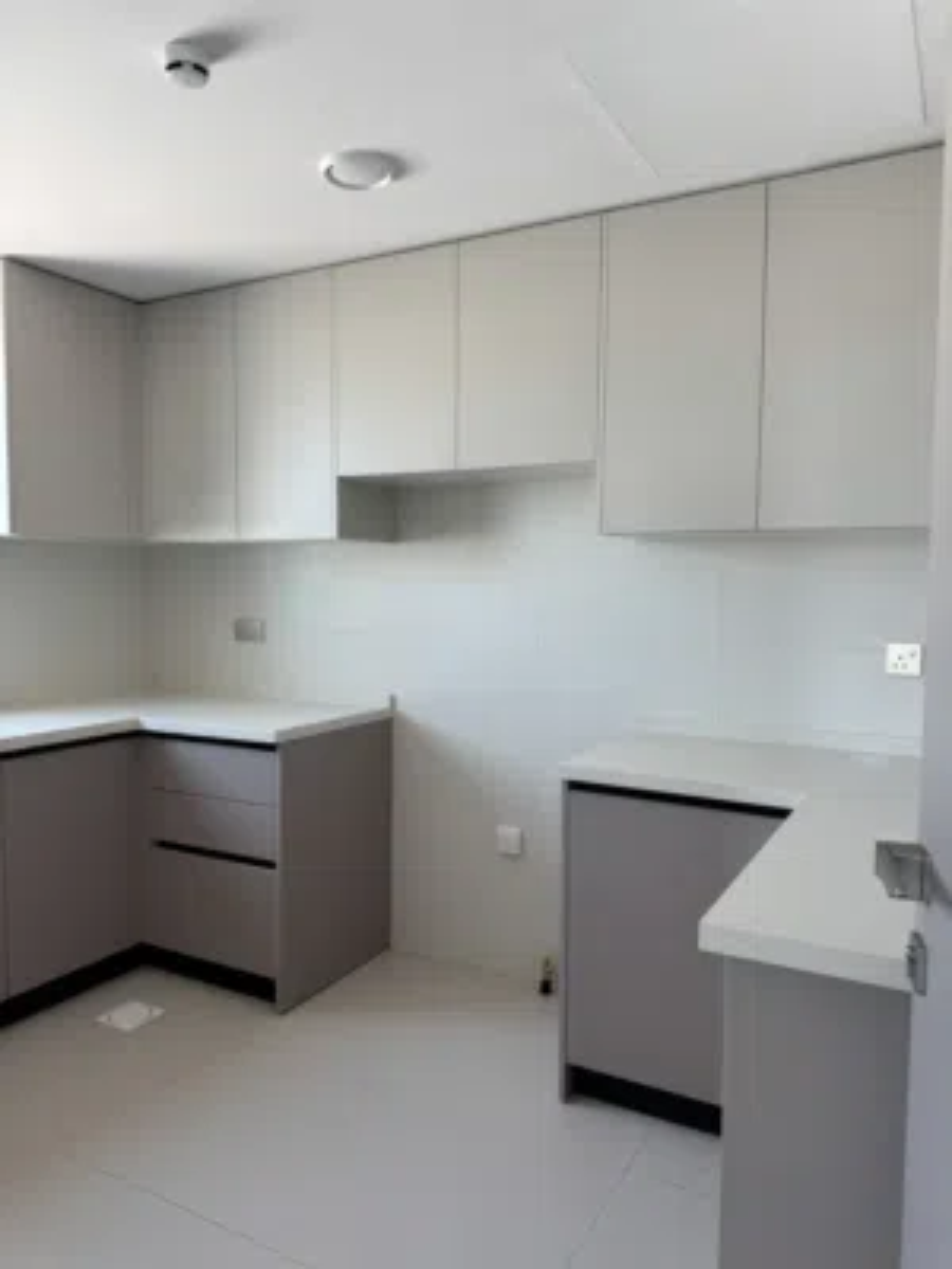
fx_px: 880
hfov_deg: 56.8
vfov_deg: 71.6
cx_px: 476
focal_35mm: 24
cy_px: 634
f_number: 1.78
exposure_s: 1/100
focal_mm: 6.76
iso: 160
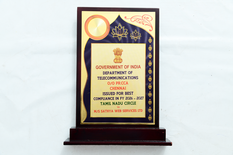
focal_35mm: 48
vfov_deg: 28.1
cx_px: 116
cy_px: 78
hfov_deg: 41.1
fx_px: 311
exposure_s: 1/125
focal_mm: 48
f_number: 7.1
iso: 320
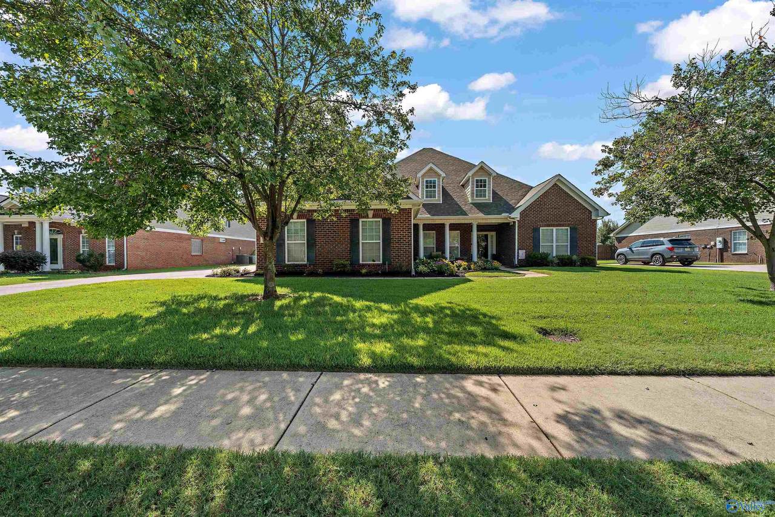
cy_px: 258
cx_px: 388
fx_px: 280
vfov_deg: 85.4
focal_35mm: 13
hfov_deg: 108.3
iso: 100
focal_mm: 13
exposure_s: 1/100
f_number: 9
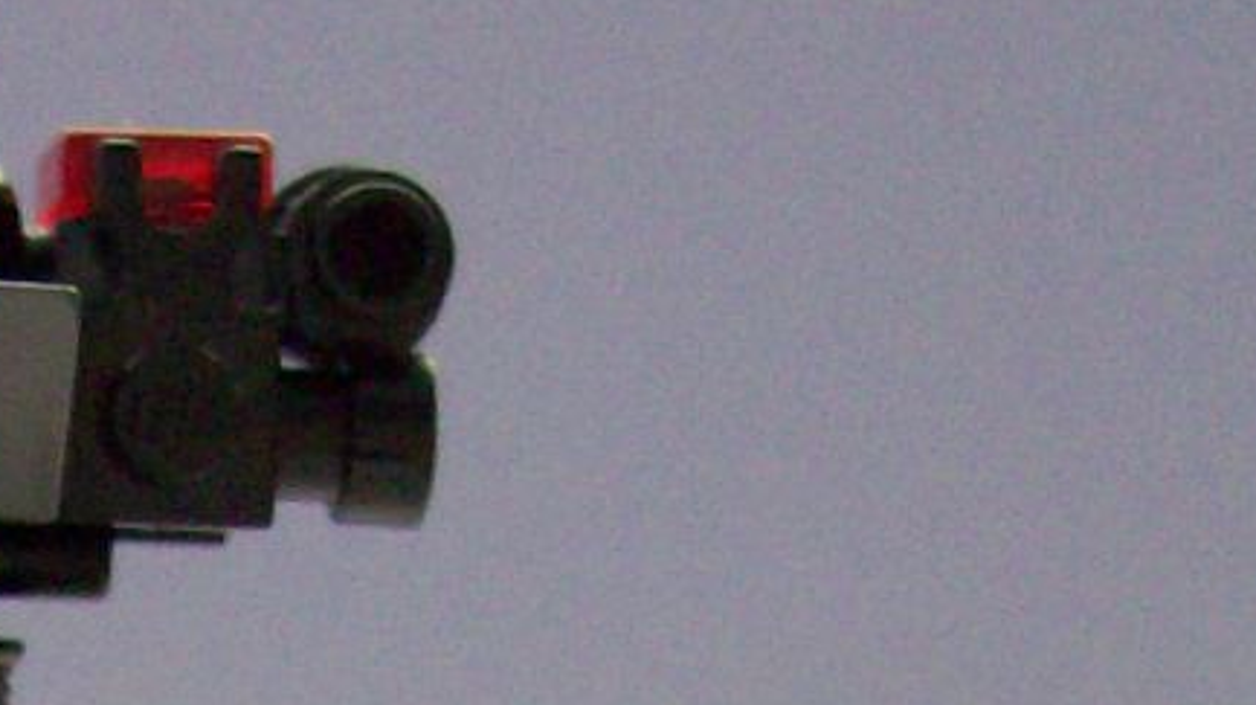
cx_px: -183
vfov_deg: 8.0
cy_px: 1433
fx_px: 4826
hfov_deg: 14.4
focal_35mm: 145
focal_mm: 6
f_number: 2.7
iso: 136
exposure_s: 1/32
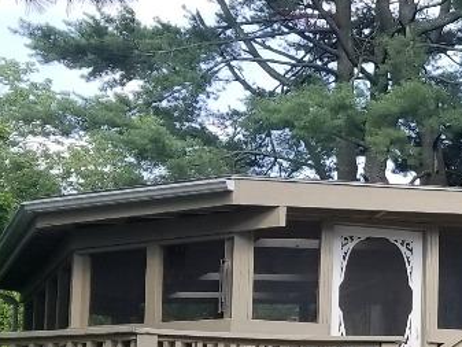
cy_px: 252
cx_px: 722
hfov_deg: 16.0
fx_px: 1482
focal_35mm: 111
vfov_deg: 13.3
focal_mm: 4.25
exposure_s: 1/628
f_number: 1.7
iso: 50
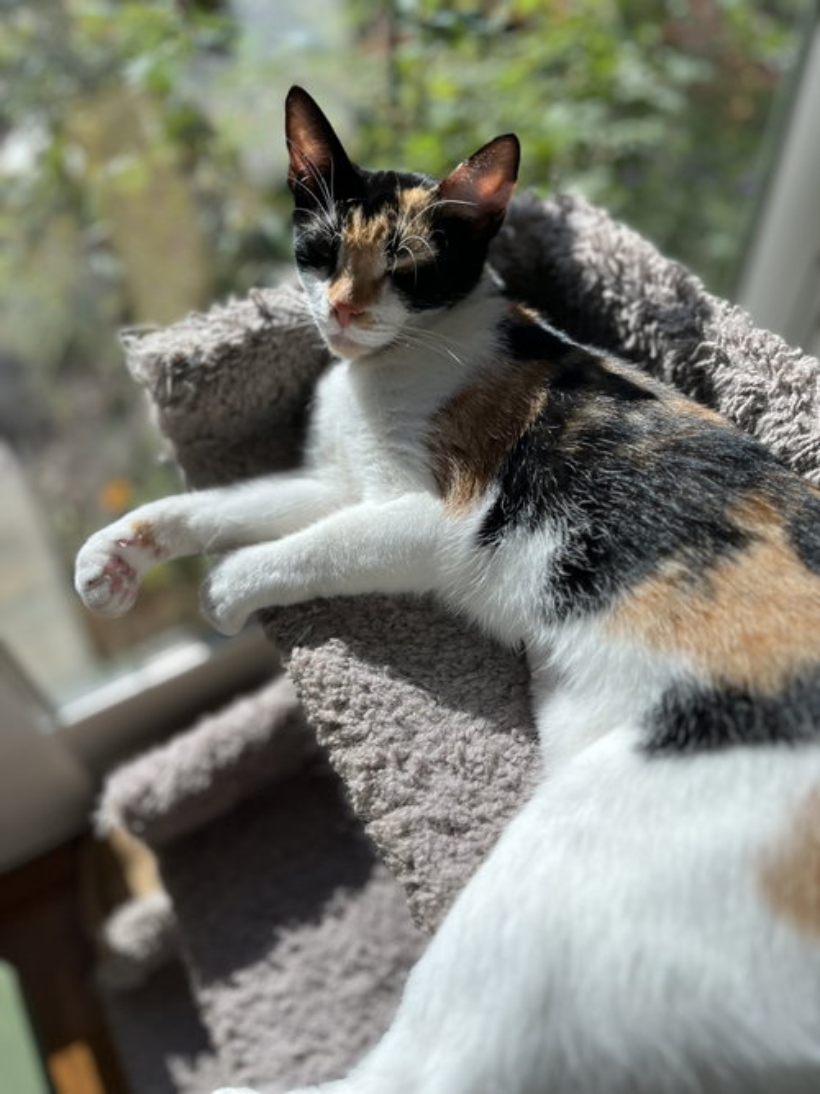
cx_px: 410
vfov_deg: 67.3
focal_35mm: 26
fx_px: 821
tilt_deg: -50.8
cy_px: 547
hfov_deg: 53.0
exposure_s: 1/1477
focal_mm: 5.1
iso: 50
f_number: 1.6
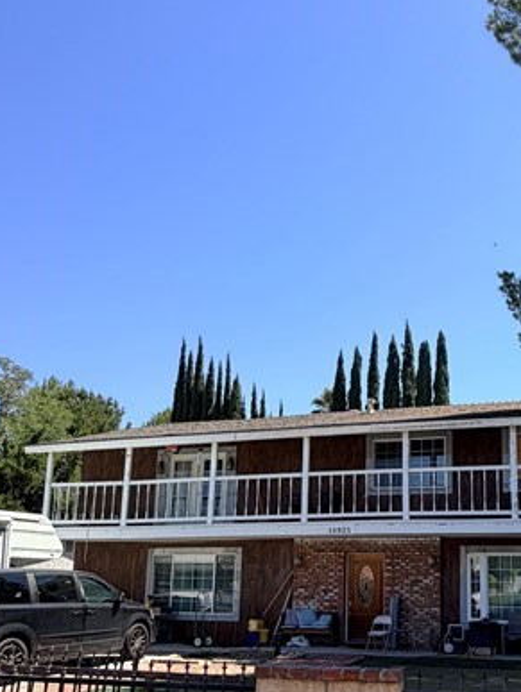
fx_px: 741
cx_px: 380
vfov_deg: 49.3
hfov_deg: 37.9
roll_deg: -1.1
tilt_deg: +11.5
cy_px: 454
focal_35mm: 37
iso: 32
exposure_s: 1/770
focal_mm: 2.22
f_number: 2.2
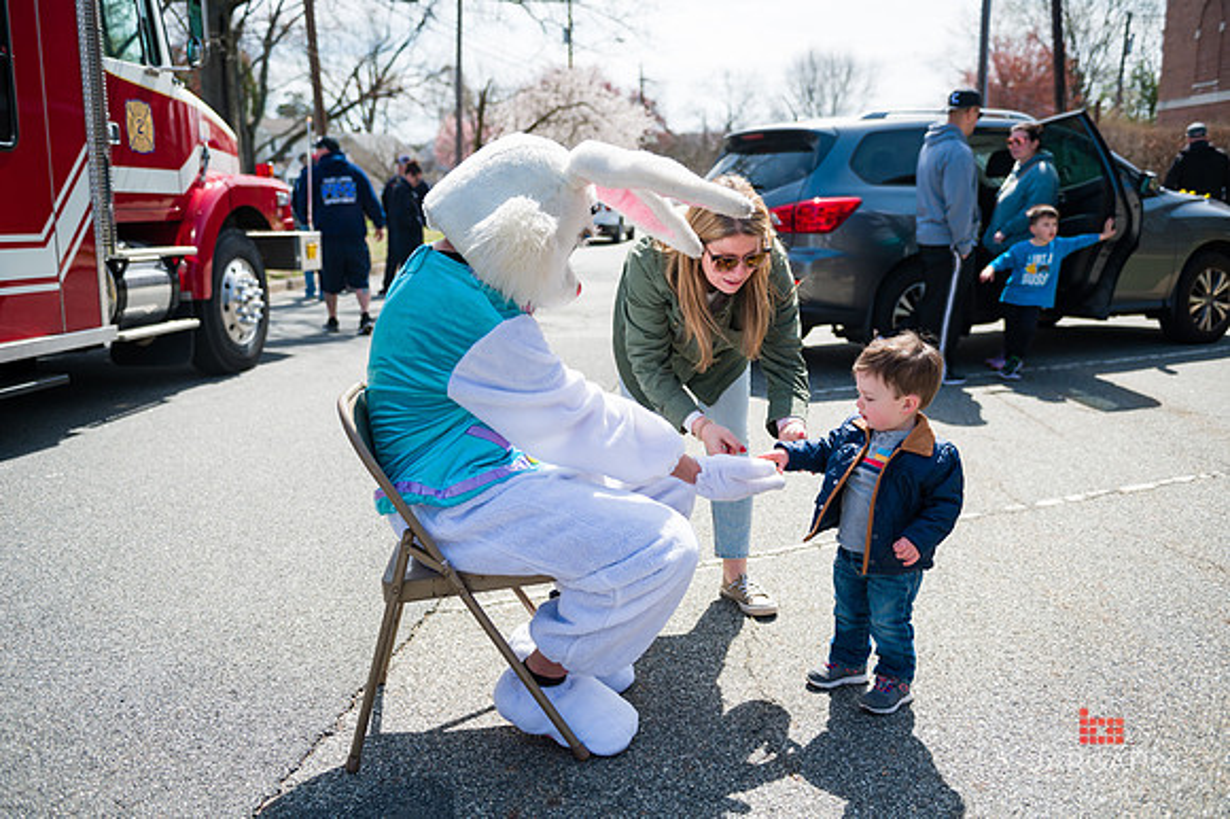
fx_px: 1093
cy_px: 410
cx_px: 615
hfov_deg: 58.7
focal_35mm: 32
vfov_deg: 41.1
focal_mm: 32
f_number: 4
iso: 200
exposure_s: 1/2500
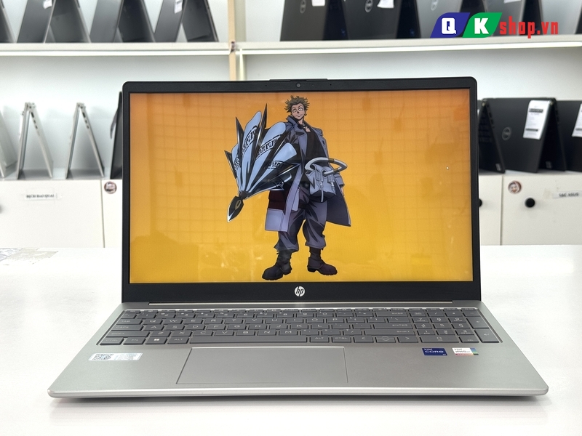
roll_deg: +1.4
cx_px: 291
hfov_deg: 39.7
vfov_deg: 30.3
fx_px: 807
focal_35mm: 48
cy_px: 218
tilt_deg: -9.5
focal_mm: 6.76
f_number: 1.78
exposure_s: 1/121
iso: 50
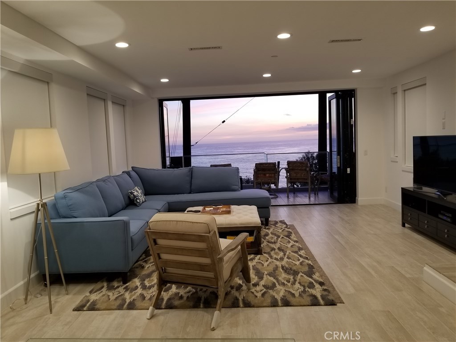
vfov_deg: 53.1
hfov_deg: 67.3
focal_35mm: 26
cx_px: 228
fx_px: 343
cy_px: 171
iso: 125
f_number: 1.7
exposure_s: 1/60
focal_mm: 4.25
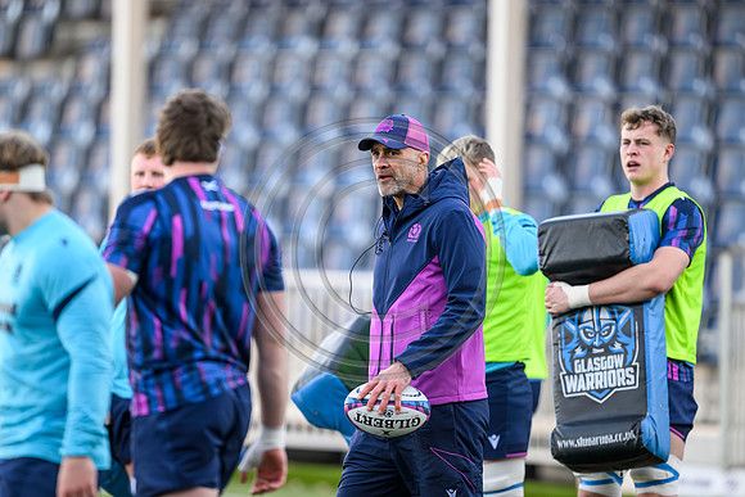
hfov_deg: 5.2
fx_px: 8279
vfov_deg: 3.4
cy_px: 248
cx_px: 372
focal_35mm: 400
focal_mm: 400
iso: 1250
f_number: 3.2
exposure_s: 1/1250
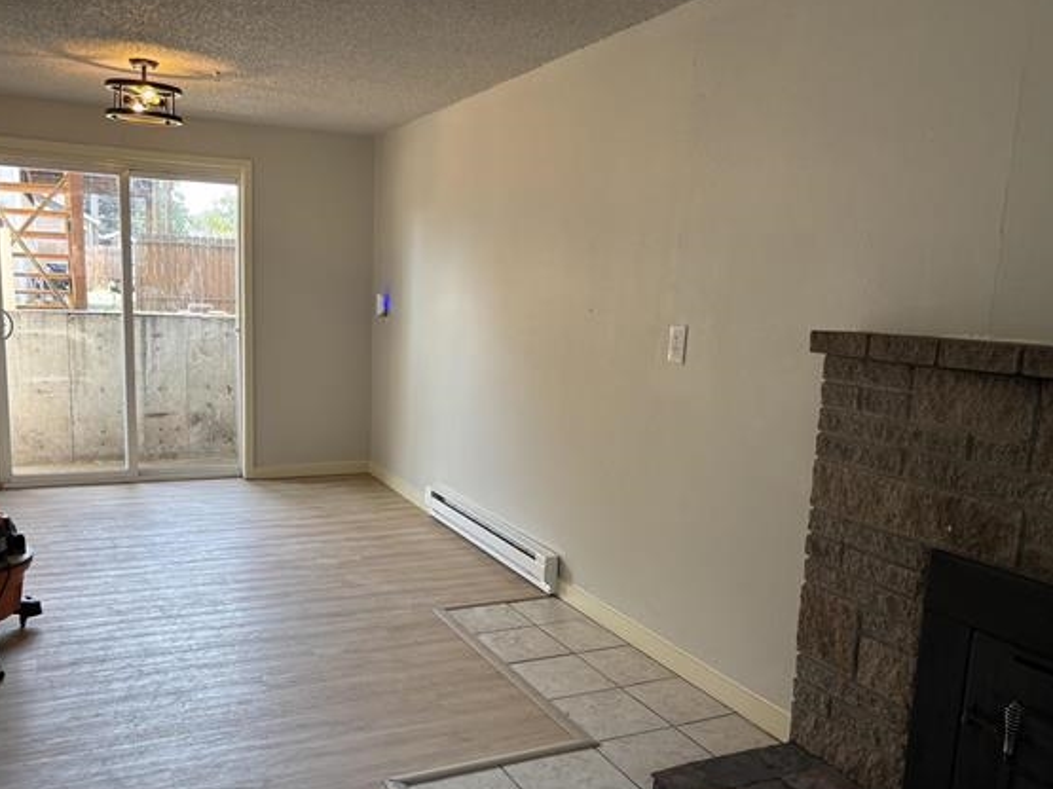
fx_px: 912
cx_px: 493
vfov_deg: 46.7
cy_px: 446
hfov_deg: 59.9
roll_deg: -1.6
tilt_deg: -5.9
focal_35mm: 30
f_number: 1.6
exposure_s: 1/120
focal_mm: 5.96
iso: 64
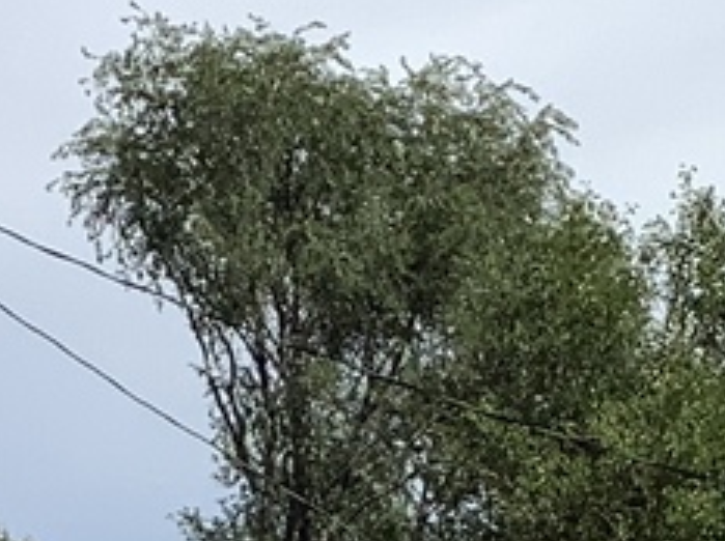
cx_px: 625
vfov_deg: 7.5
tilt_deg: +0.8
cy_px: 908
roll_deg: +3.0
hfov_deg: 10.3
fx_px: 4015
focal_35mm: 192
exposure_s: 1/2092
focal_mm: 3.3
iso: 25
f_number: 2.4
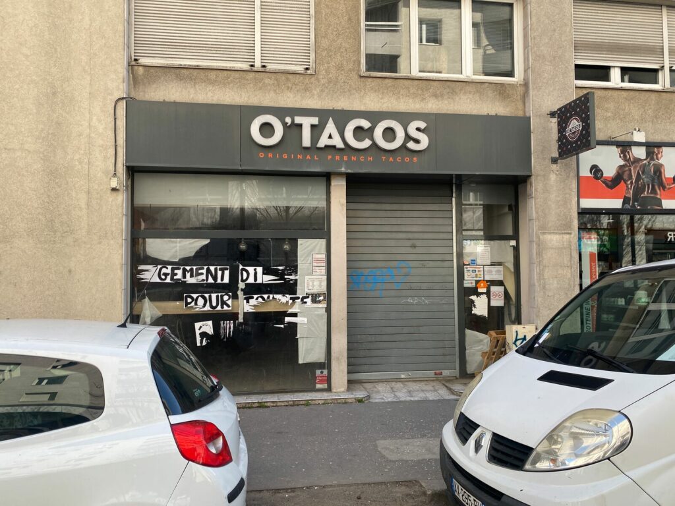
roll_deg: +1.0
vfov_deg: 53.1
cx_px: 338
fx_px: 507
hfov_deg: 67.3
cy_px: 253
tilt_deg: +0.7
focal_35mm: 26
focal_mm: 4.25
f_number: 1.8
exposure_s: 1/510
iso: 32
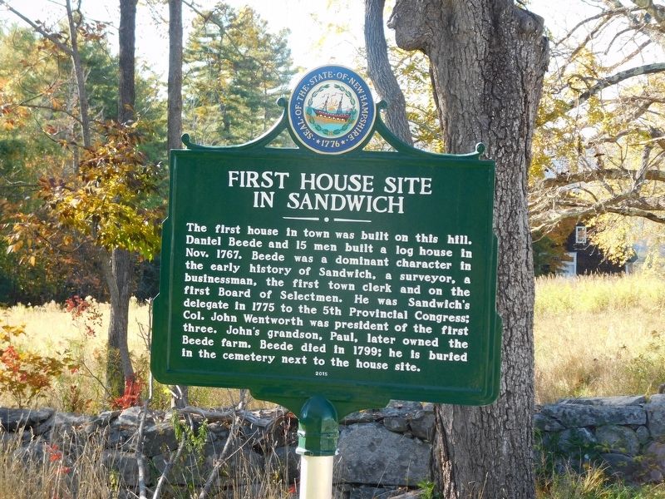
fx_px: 1902
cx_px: 332
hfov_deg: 19.8
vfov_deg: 14.9
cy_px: 250
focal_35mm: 99
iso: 125
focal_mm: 17.6
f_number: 4.6
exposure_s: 1/100
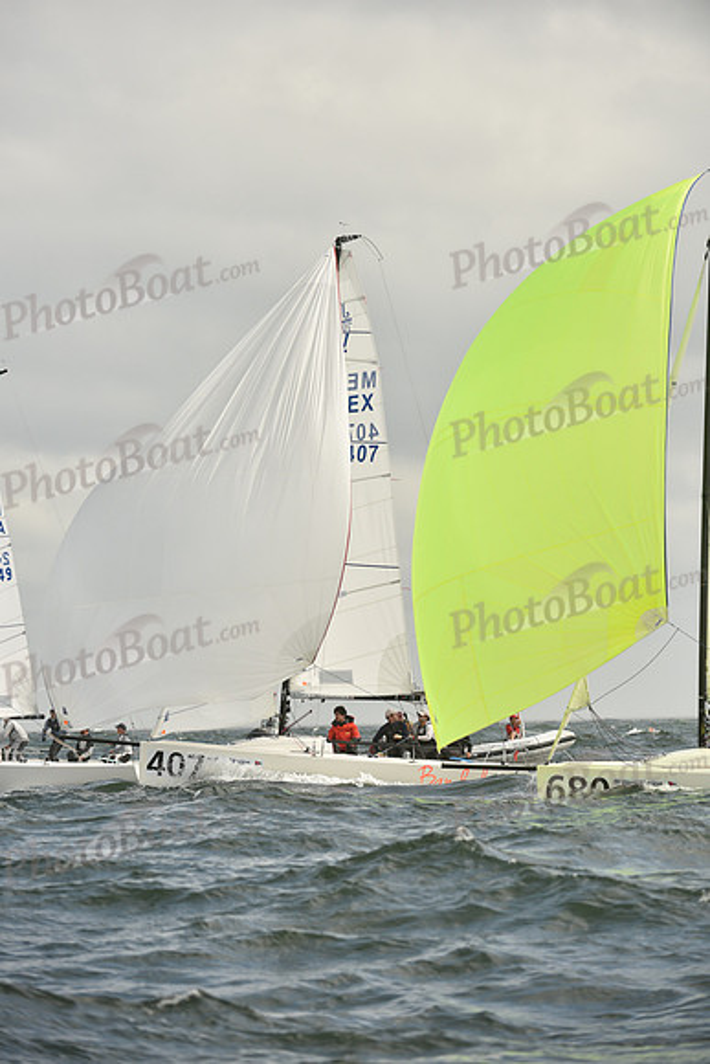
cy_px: 532
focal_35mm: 200
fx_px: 5913
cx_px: 355
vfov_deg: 10.3
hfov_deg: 6.9
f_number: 6.3
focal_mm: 200
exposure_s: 1/1600
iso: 320
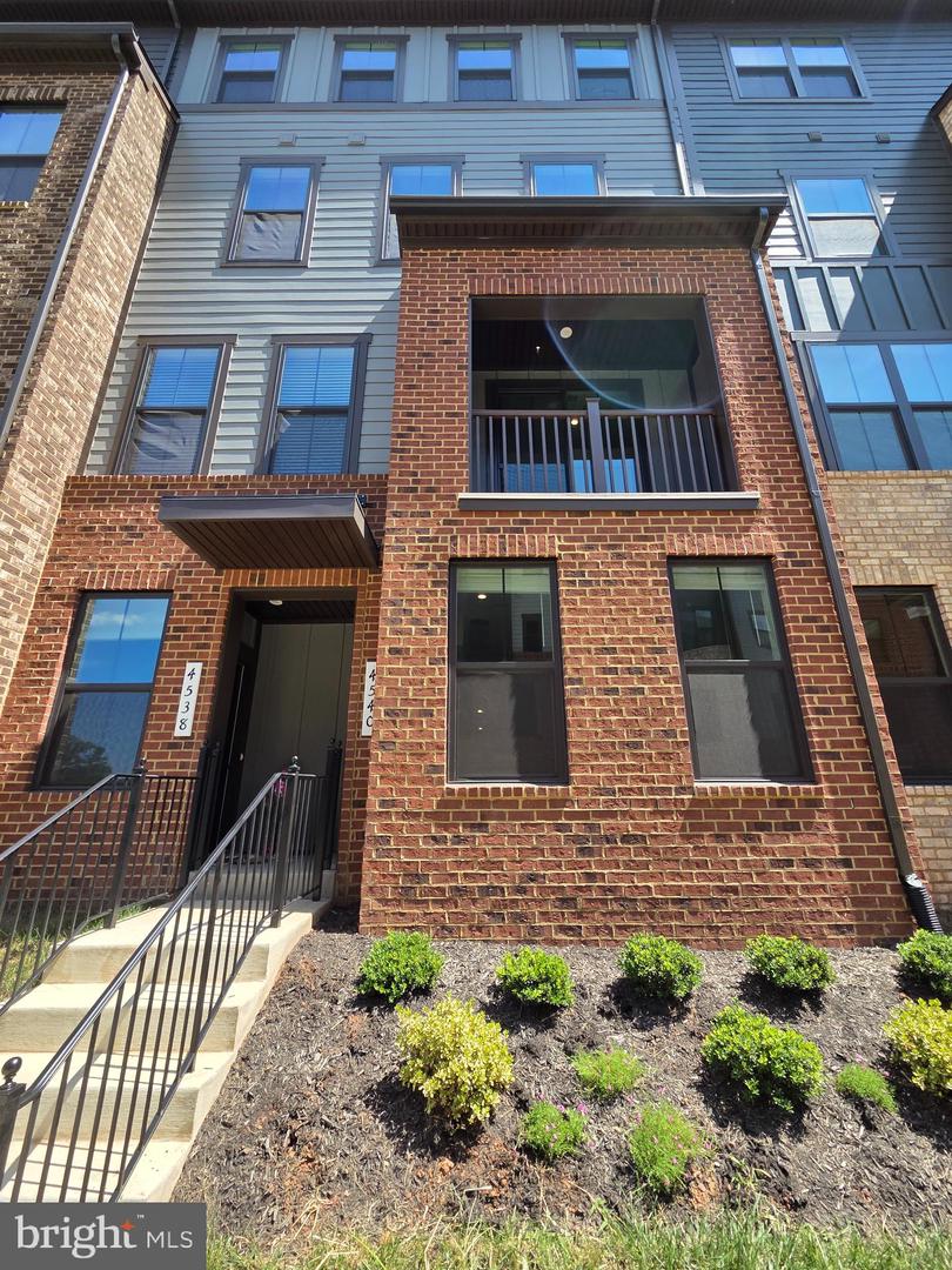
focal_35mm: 13
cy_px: 635
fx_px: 477
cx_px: 476
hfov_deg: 89.9
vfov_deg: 106.2
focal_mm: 2.2
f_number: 2.2
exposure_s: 1/803
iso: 50
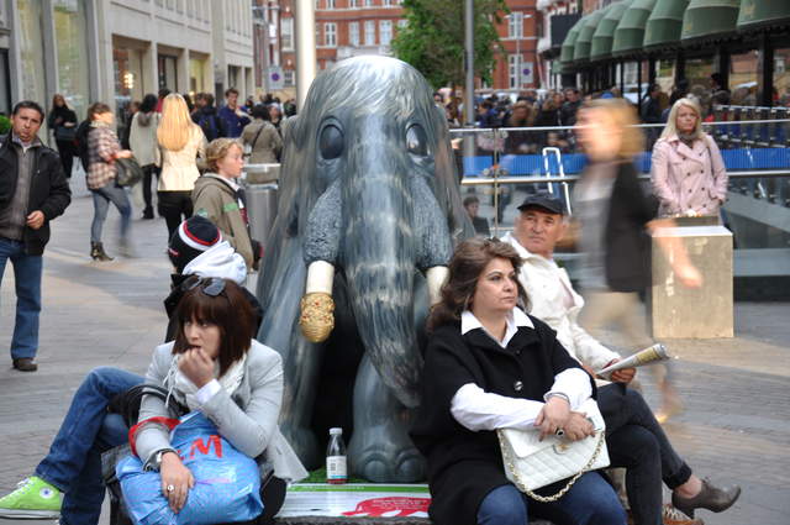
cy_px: 262
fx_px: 1709
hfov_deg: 26.0
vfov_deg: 17.4
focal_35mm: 78
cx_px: 395
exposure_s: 1/15
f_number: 5
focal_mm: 52
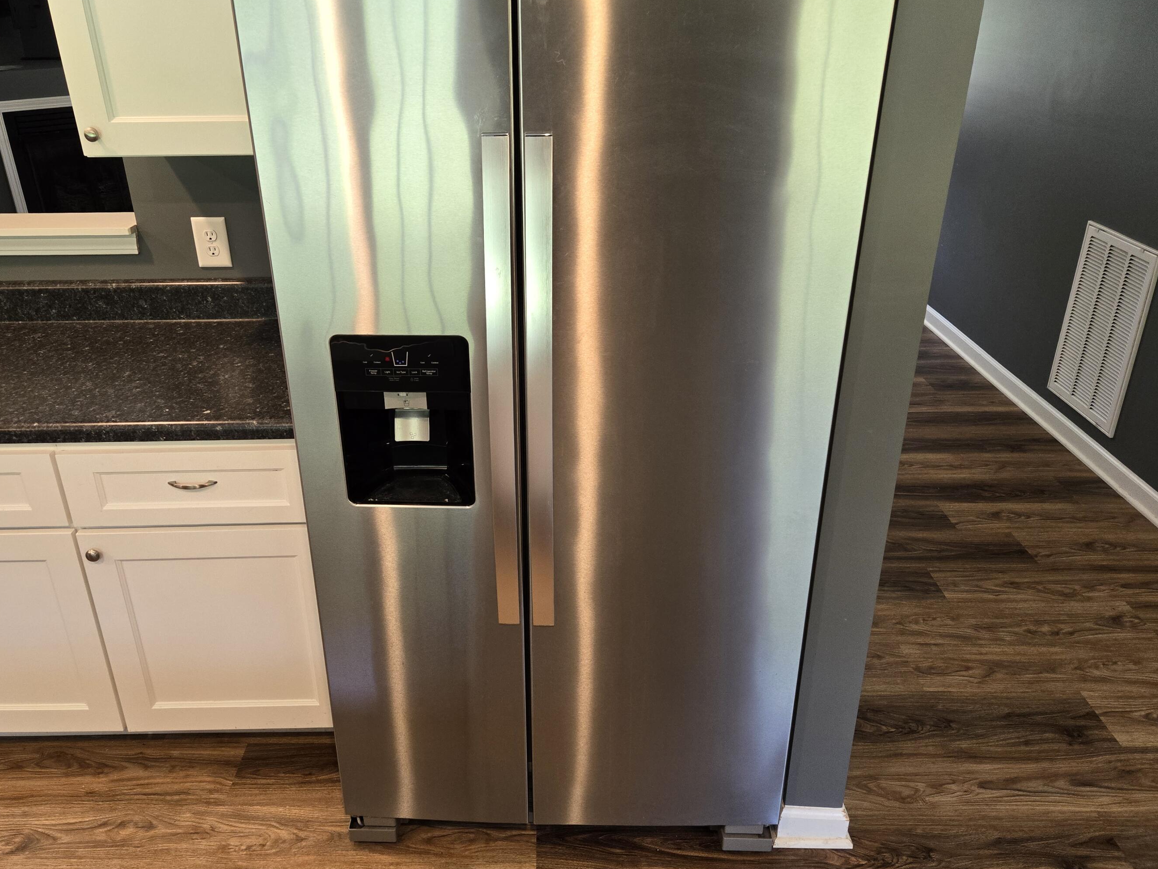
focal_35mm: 26
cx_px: 515
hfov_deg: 67.1
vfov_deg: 52.9
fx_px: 870
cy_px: 380
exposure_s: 1/120
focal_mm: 5.4
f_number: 1.8
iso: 250
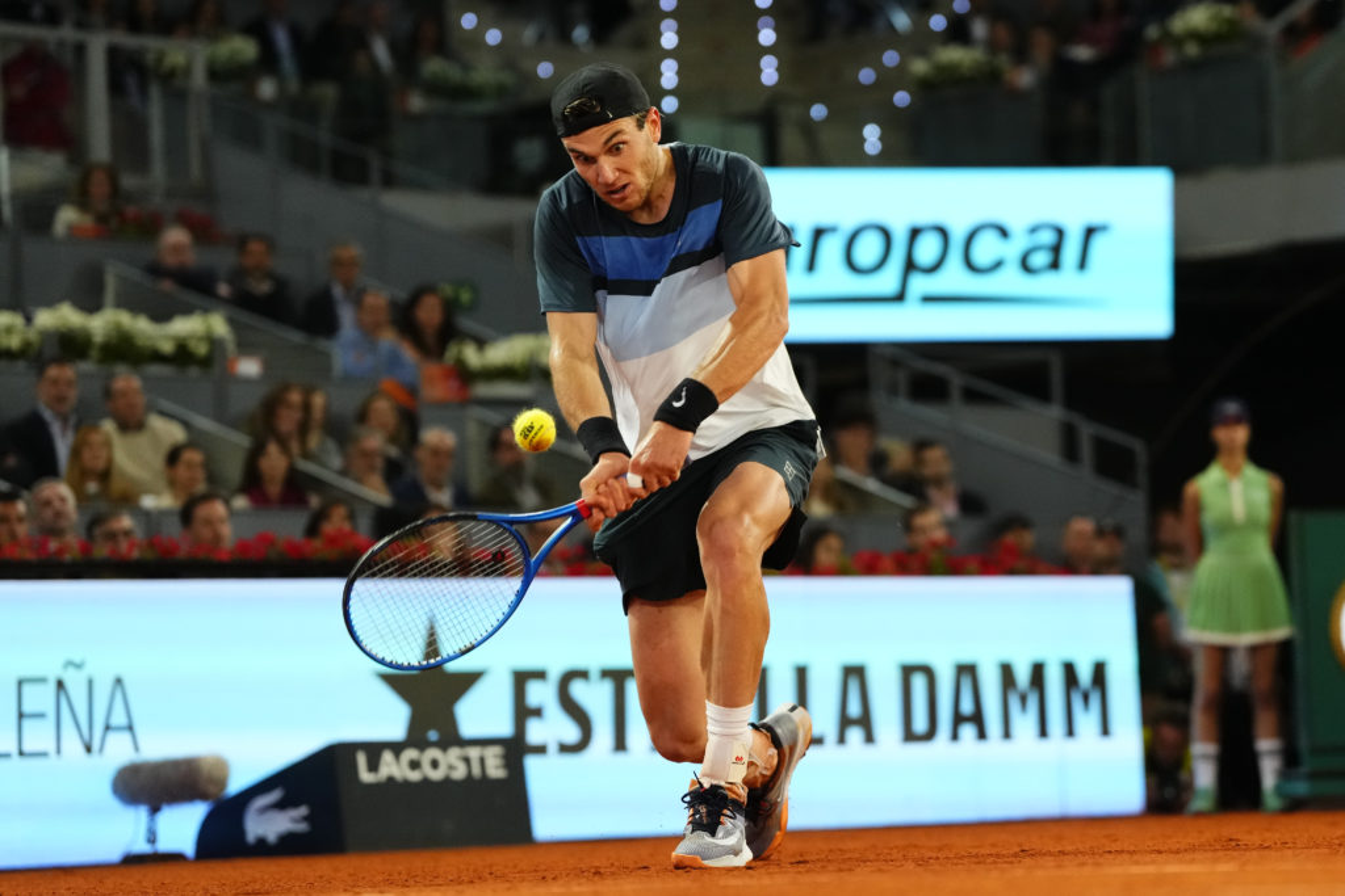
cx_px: 672
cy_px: 448
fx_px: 4259
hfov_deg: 17.9
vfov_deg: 12.0
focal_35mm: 114
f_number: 2.8
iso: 3200
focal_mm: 114
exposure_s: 1/1600
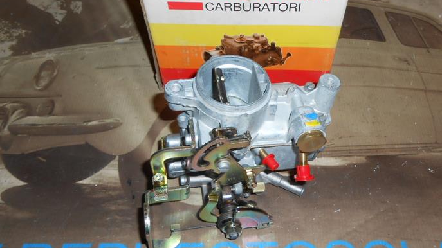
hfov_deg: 59.4
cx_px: 237
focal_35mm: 33
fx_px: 387
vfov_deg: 35.5
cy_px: 144
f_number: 3.5
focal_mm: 4.6
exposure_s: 1/25
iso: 80
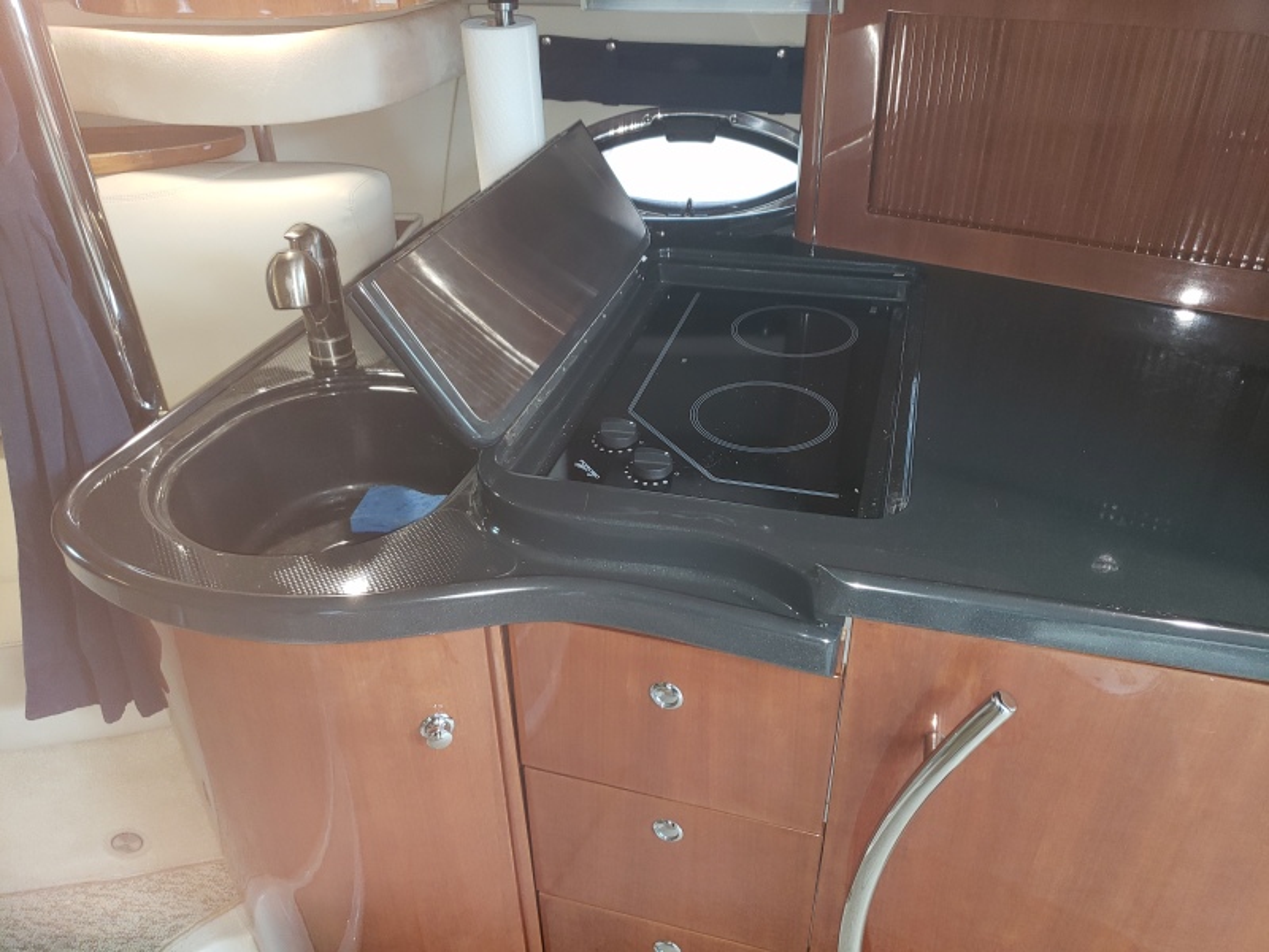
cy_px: 476
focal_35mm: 26
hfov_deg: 67.3
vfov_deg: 53.1
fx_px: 953
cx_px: 634
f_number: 1.5
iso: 100
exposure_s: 1/33
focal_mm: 4.3
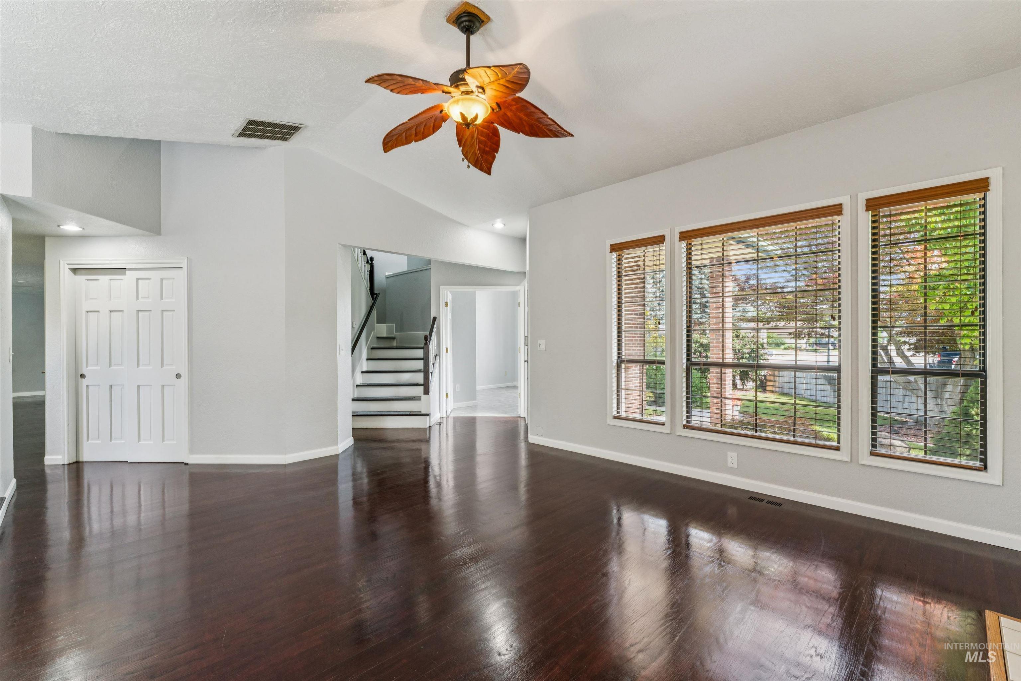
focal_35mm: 16
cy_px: 340
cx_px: 510
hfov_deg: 97.5
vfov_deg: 74.4
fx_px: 448
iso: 400
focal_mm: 15.8
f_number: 13
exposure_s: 1/13
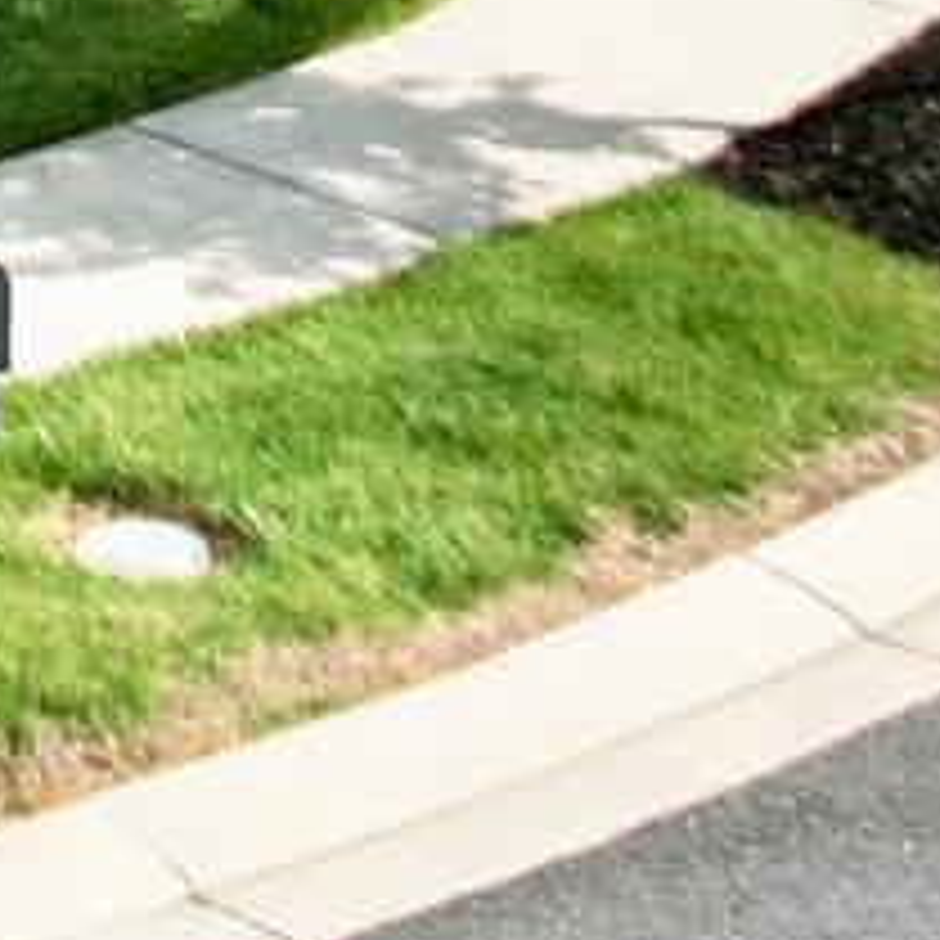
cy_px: -1752
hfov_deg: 9.2
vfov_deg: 8.3
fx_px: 5622
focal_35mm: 183
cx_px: -607
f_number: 2.8
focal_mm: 8.38
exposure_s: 1/2000
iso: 100
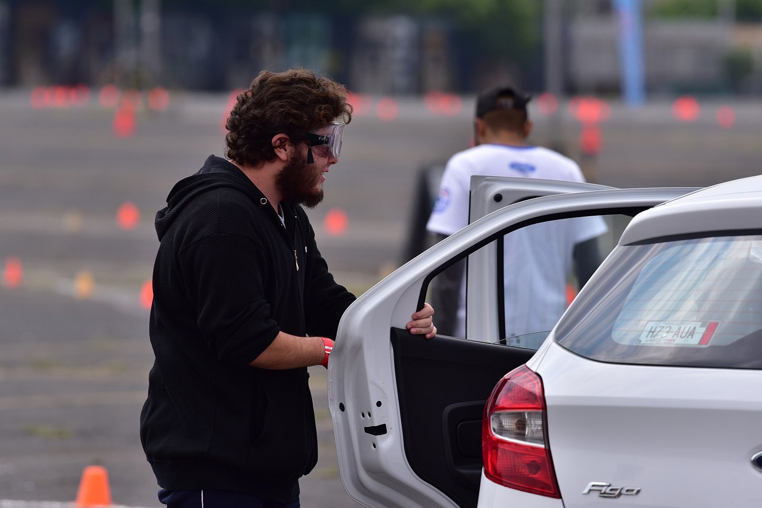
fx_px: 6985
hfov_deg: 6.2
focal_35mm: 330
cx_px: 381
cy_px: 254
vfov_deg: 4.2
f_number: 5.6
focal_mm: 330
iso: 100
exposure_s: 1/800
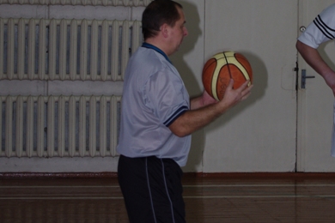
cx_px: 213
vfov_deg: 13.0
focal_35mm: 105
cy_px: 120
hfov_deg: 19.4
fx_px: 977
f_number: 4.5
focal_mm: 42.5
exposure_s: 1/50
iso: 200
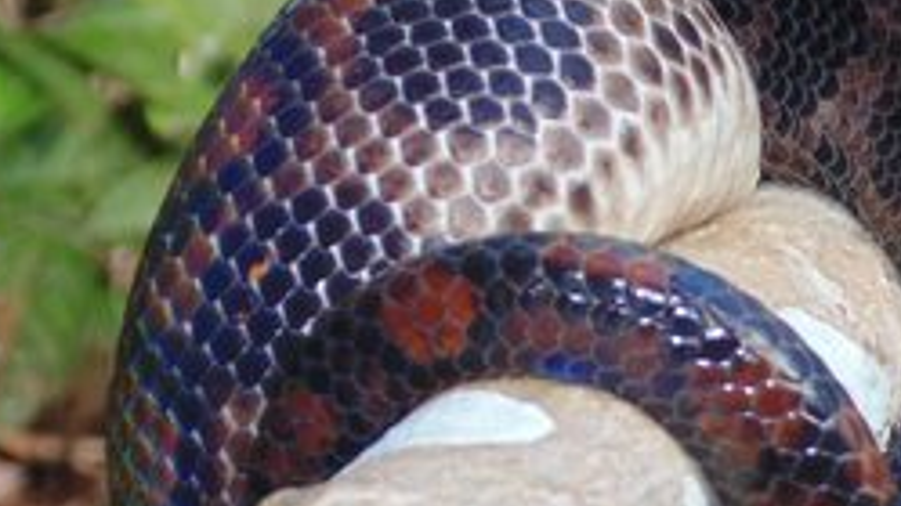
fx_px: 8194
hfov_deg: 6.2
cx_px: 1165
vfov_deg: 3.5
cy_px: 698
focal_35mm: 343
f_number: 4.6
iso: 100
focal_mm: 17.5
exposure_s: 1/60
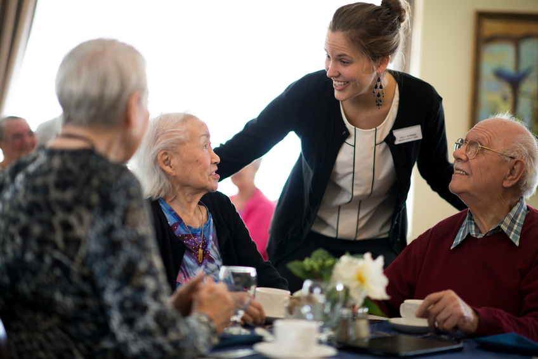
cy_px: 180
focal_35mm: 85
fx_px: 1270
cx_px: 269
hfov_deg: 23.9
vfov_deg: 16.1
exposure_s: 1/320
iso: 160
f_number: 1.6
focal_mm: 85
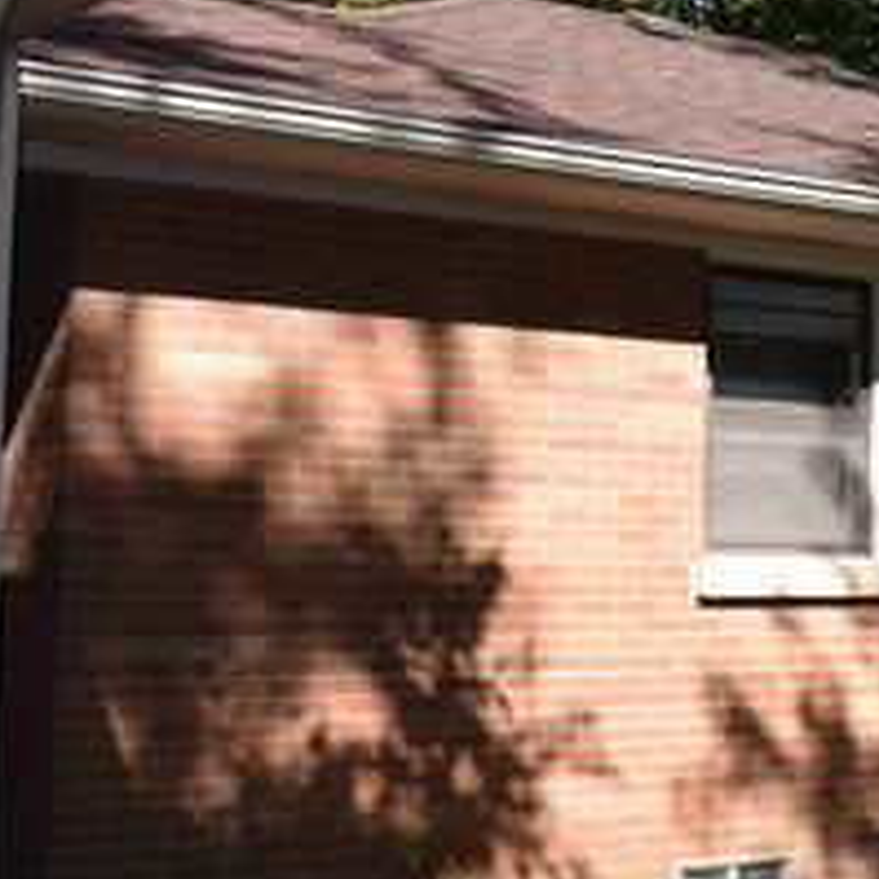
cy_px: 236
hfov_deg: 20.4
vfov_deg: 21.0
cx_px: 901
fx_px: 2356
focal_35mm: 82
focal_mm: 20
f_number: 7.1
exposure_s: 1/200
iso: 100
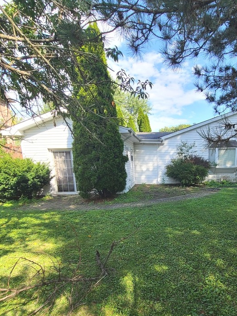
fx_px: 182
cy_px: 201
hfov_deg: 63.7
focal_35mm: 20
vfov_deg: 79.9
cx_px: 165
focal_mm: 2.2
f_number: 2.2
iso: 50
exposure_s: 1/553
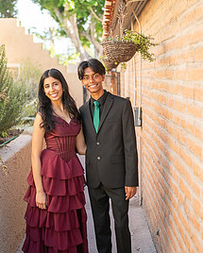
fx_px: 412
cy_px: 136
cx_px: 83
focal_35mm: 55
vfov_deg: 34.1
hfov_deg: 27.6
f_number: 1.4
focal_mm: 35
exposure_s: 1/3200
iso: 400
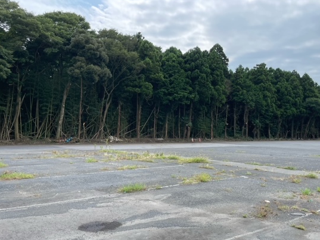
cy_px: 136
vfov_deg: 45.4
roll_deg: -0.6
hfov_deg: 58.1
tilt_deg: +0.0
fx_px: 287
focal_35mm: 31
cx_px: 185
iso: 50
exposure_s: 1/3125
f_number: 1.6
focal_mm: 4.2
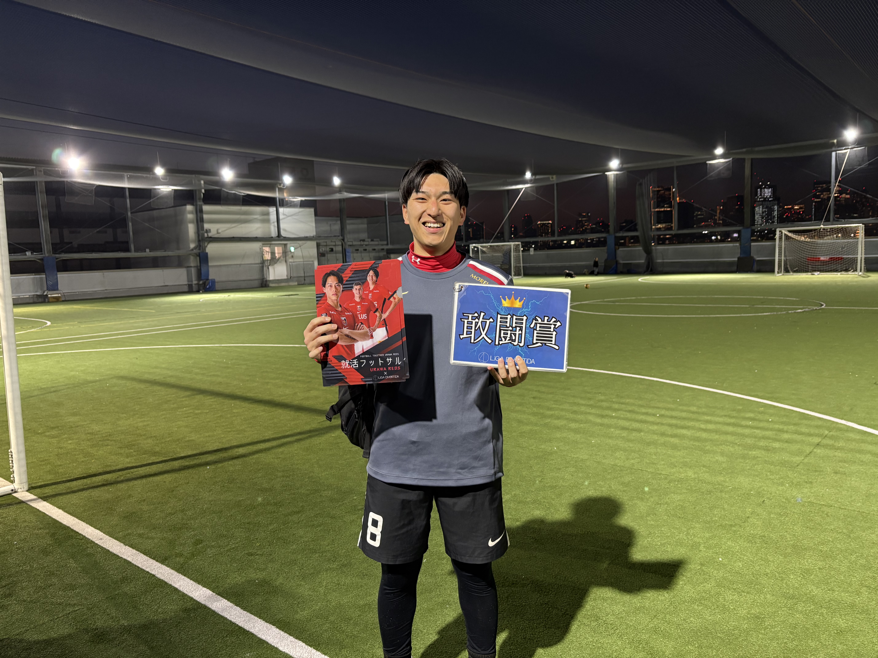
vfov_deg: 53.1
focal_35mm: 26
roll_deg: +2.7
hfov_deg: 67.3
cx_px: 439
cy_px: 329
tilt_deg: -7.9
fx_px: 659
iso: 250
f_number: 1.6
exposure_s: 1/50
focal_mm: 5.96
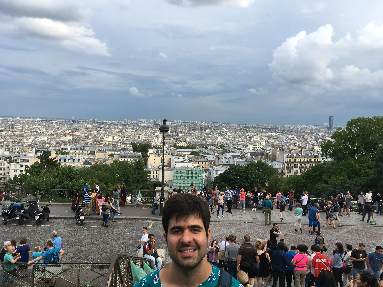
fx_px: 321
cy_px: 144
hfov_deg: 61.7
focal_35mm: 29
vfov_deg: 48.2
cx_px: 192
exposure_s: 1/289
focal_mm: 4.15
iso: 25
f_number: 2.2
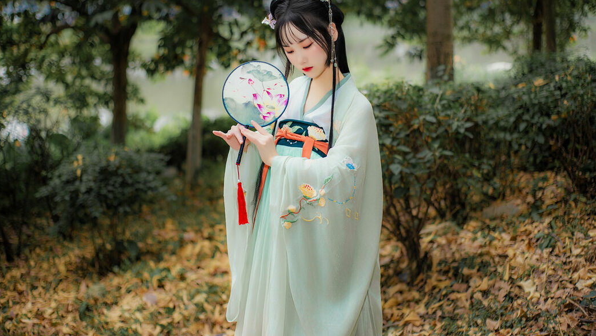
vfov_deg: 22.6
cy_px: 146
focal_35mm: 53
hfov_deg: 39.2
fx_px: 838
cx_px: 300
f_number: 2.2
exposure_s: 1/125
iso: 100
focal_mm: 50
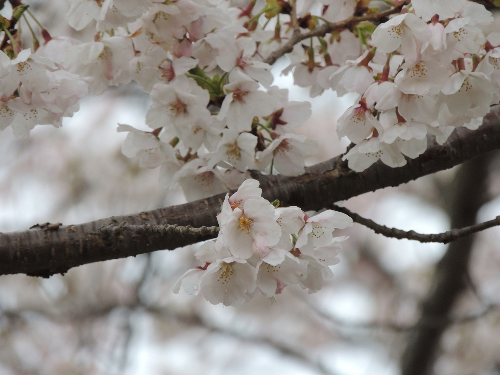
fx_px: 7222
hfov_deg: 4.0
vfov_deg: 3.0
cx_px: 250
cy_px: 188
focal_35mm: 500
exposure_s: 1/1000
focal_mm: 89.1
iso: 400
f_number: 4.9
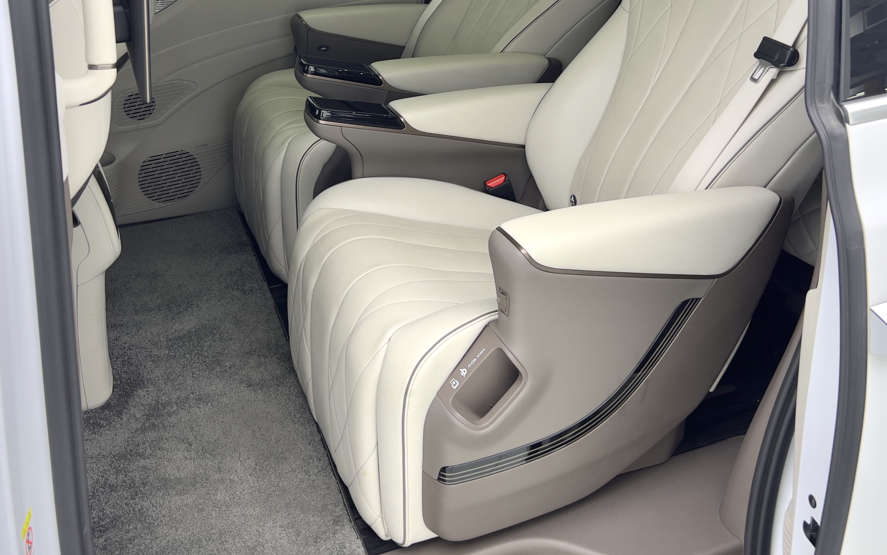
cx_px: 421
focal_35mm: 39
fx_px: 943
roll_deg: +0.4
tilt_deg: -19.7
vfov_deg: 32.1
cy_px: 134
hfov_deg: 50.4
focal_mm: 5.7
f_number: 1.5
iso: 40
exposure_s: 1/100
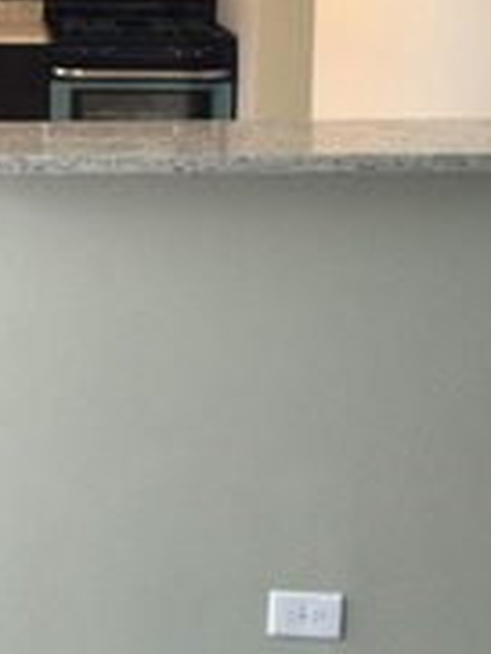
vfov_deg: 24.8
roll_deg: -0.3
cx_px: -72
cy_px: 108
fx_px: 1455
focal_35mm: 77
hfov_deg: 18.3
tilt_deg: -7.6
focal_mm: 4.15
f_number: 2.2
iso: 50
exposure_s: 1/15
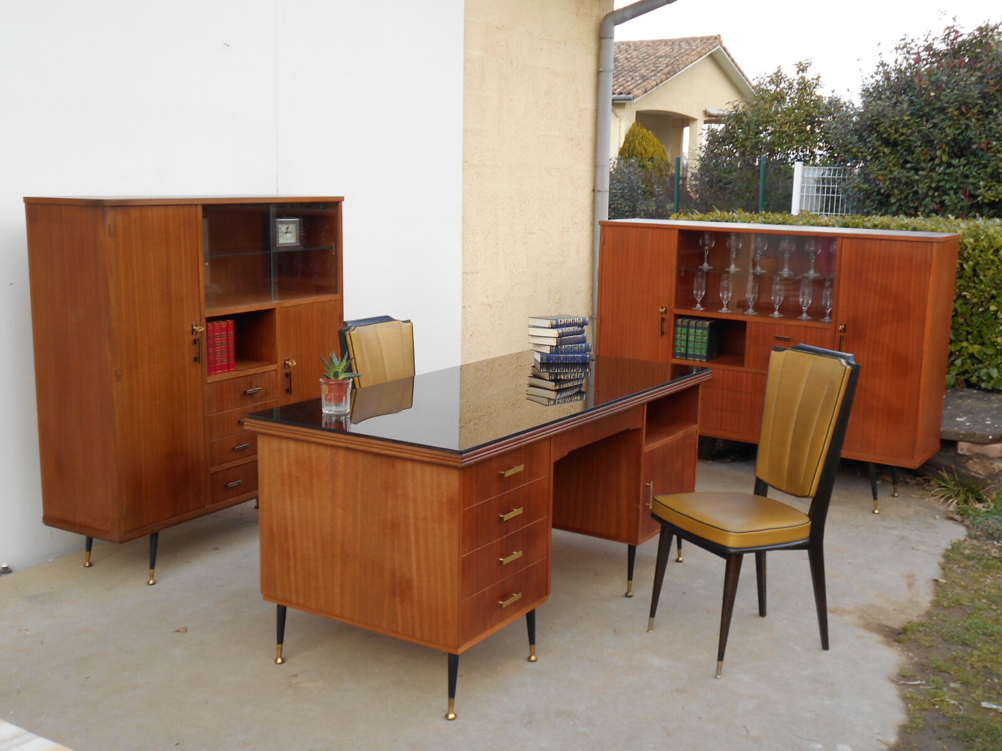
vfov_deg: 36.8
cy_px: 376
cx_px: 501
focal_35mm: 39
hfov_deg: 47.9
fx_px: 1129
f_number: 3.9
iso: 80
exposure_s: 1/125
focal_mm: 6.7
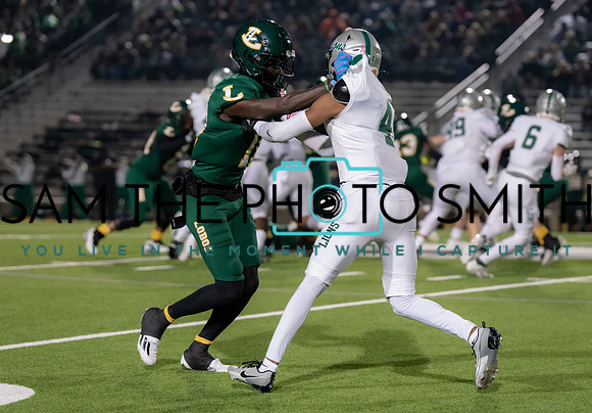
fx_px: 2664
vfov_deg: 8.9
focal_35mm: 160
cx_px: 323
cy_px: 217
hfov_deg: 12.7
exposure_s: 1/1250
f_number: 2.8
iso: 4000
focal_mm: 122
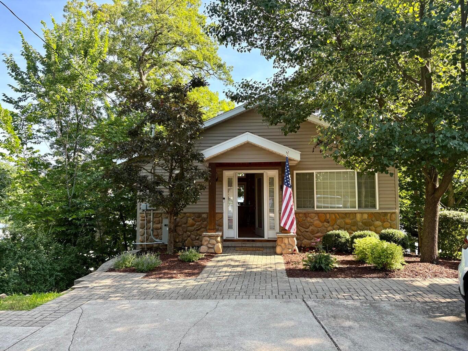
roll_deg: +0.3
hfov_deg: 67.3
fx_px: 352
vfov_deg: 53.1
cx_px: 234
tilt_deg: +4.2
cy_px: 176
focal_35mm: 26
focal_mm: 5.96
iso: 64
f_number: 1.6
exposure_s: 1/459
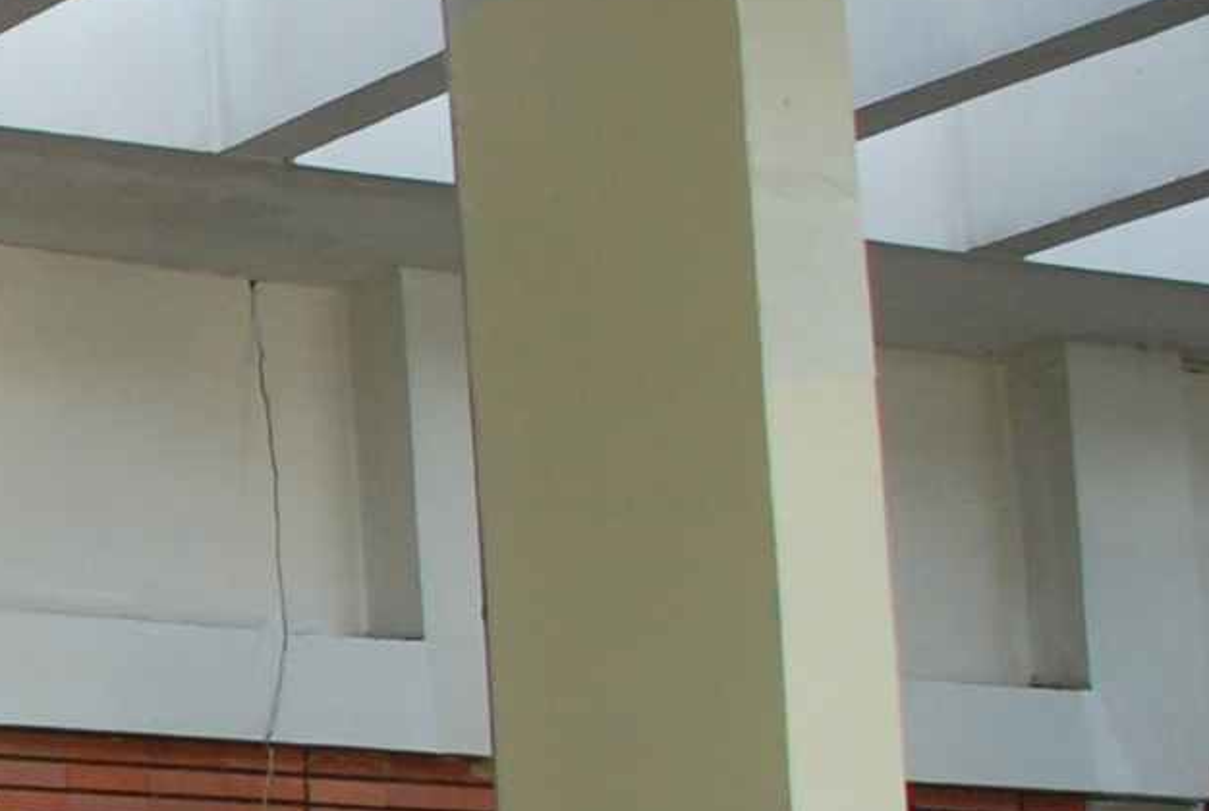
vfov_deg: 10.9
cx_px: -1418
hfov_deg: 13.4
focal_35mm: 125
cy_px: 859
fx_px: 4206
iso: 400
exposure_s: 1/200
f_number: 5.6
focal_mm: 18
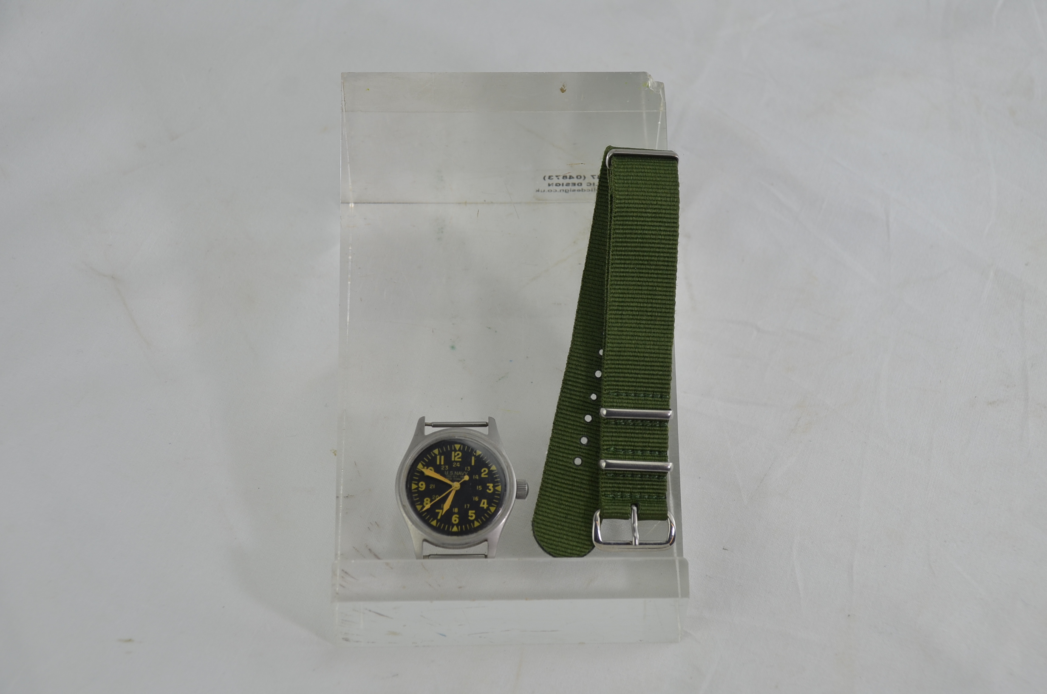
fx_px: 1741
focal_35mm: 60
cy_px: 347
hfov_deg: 33.5
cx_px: 524
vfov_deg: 22.5
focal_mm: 40
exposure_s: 1/125
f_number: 5.6
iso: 200
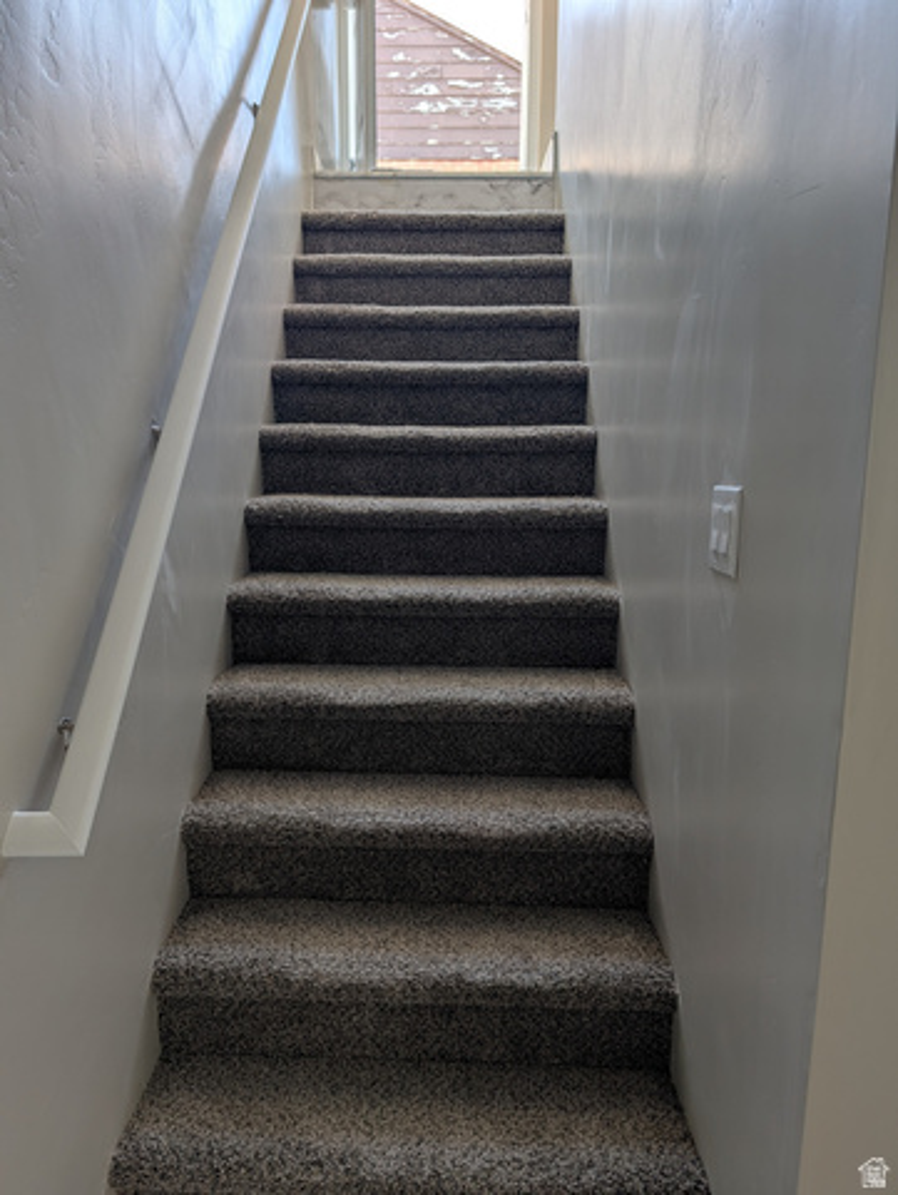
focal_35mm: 24
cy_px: 598
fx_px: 829
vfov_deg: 71.5
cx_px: 449
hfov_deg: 56.9
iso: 25
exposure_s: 1/77.1
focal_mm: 6.9
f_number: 1.68
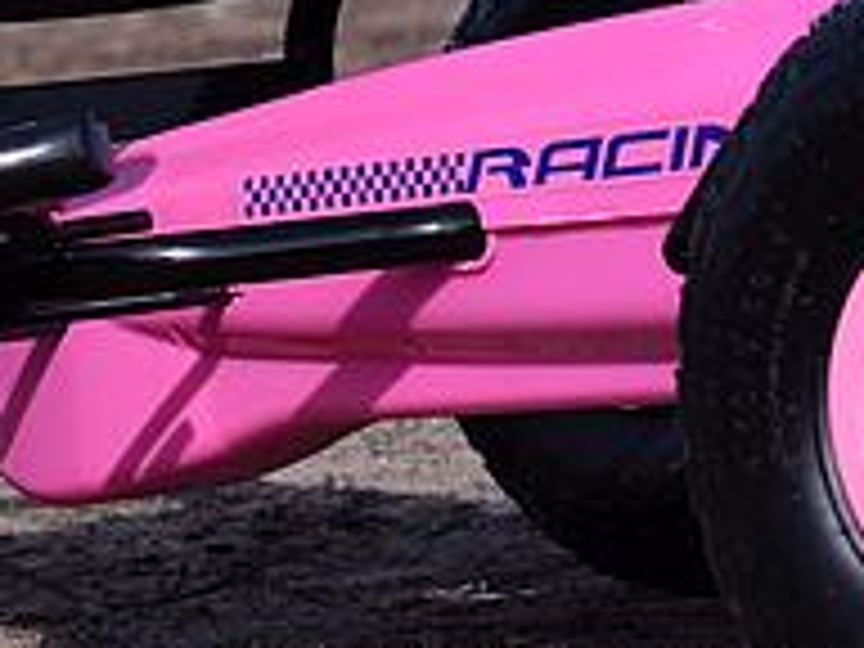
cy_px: -133
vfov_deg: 4.5
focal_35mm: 331
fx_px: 8262
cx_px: 828
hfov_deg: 6.0
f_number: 8
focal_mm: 55
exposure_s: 1/2000
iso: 400
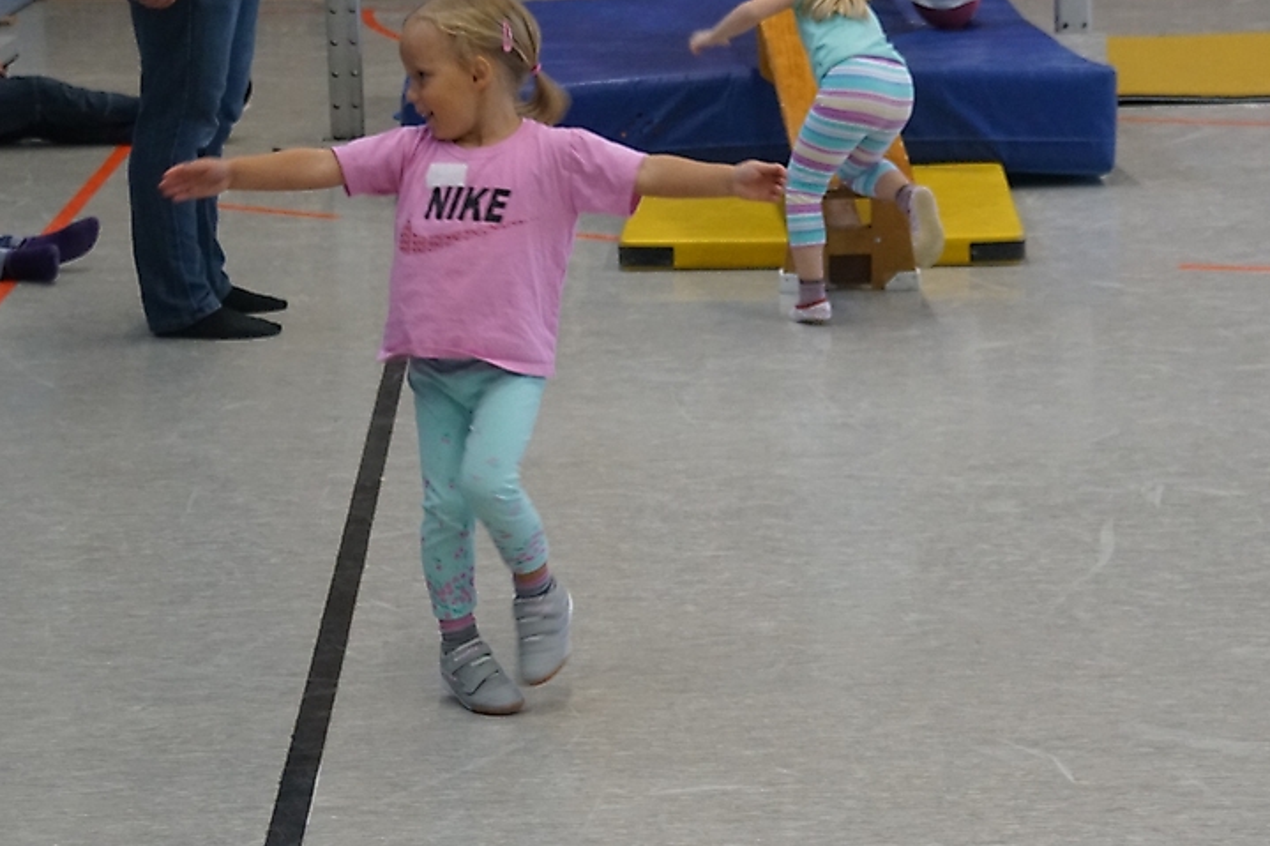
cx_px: 646
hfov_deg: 17.8
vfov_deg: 11.9
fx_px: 4045
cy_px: 329
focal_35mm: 115
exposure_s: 1/100
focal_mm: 55
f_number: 5
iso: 2500
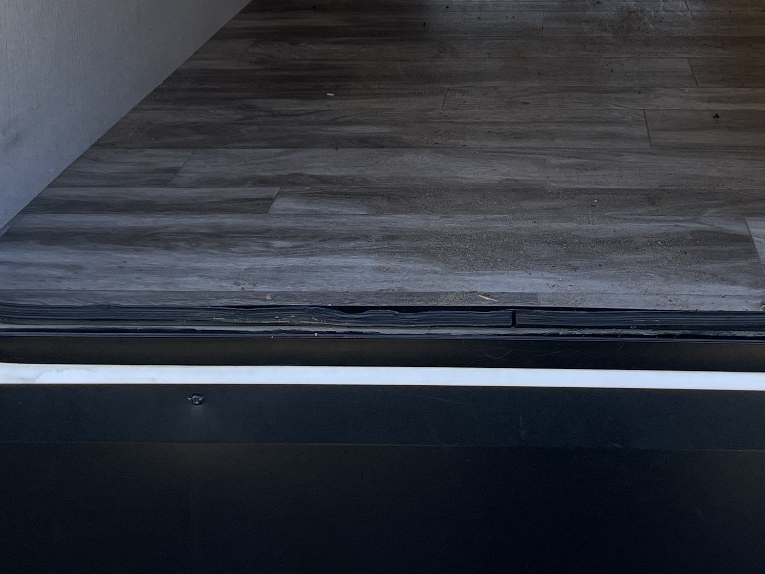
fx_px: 1480
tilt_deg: -7.5
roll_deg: +0.8
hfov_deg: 28.9
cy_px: -76
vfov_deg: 20.7
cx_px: 482
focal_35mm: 67
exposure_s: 1/979
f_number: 1.6
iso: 32
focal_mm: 4.2
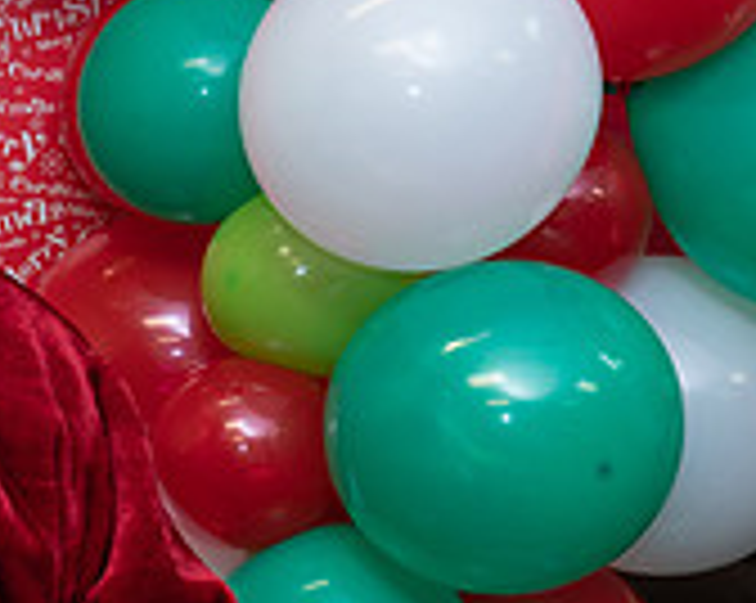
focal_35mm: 182
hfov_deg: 10.1
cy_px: 587
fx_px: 4067
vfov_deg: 8.4
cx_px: -526
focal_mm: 56
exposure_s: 1/30
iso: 640
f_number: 7.1
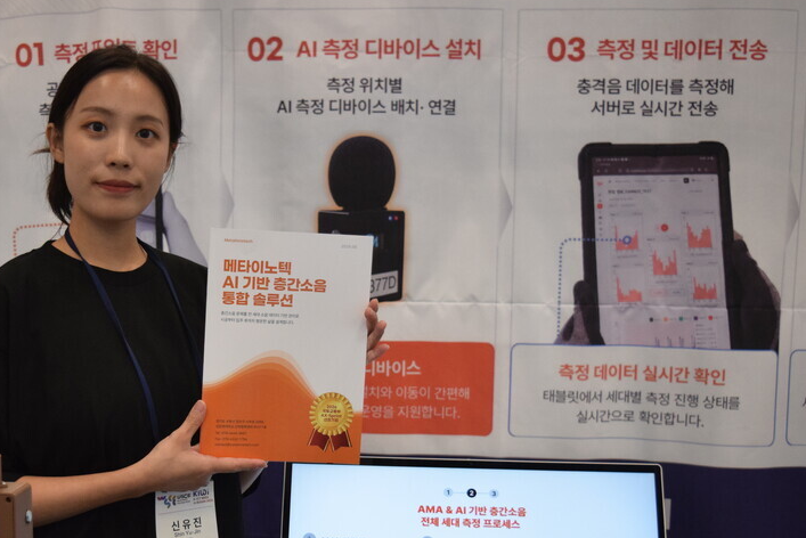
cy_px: 348
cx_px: 261
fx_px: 1277
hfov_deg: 34.7
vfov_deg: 23.7
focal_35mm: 57
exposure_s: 1/250
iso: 1600
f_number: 4.2
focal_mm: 28
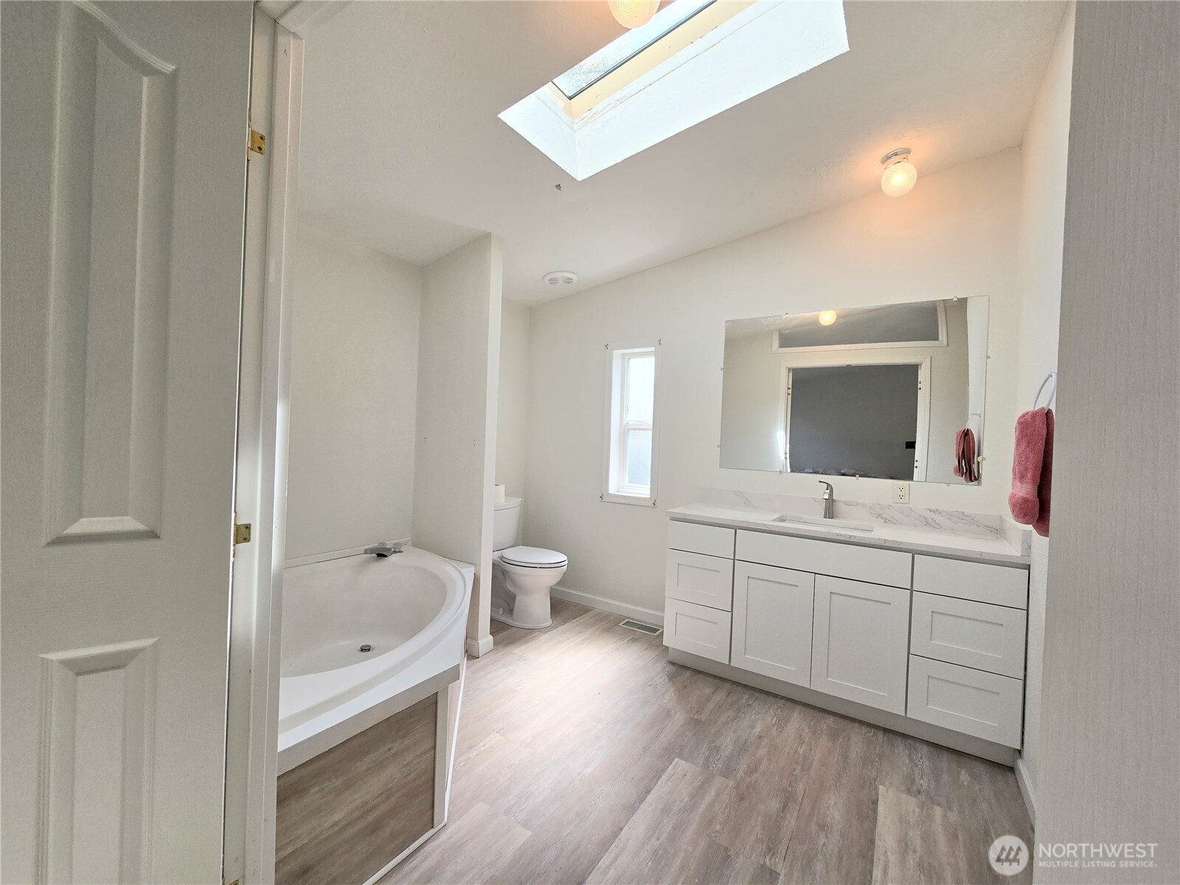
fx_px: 443
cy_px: 442
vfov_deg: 89.9
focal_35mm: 13
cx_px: 590
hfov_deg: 106.2
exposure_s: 1/352
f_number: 2.2
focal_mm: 2.2
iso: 50
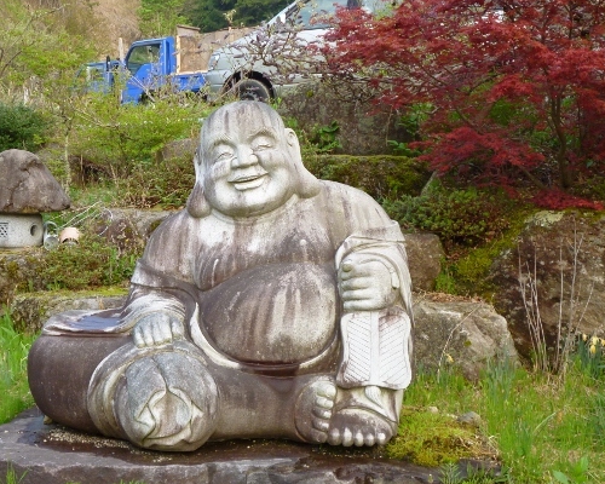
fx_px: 1074
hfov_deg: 31.4
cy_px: 208
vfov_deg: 25.4
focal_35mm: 60
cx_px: 249
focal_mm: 8.6
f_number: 4
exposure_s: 1/80
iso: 200
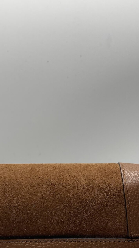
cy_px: 239
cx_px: 53
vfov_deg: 34.9
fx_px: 360
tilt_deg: -21.6
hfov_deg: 21.8
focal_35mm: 55
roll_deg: -0.3
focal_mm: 5.1
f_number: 1.6
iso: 32
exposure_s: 1/679
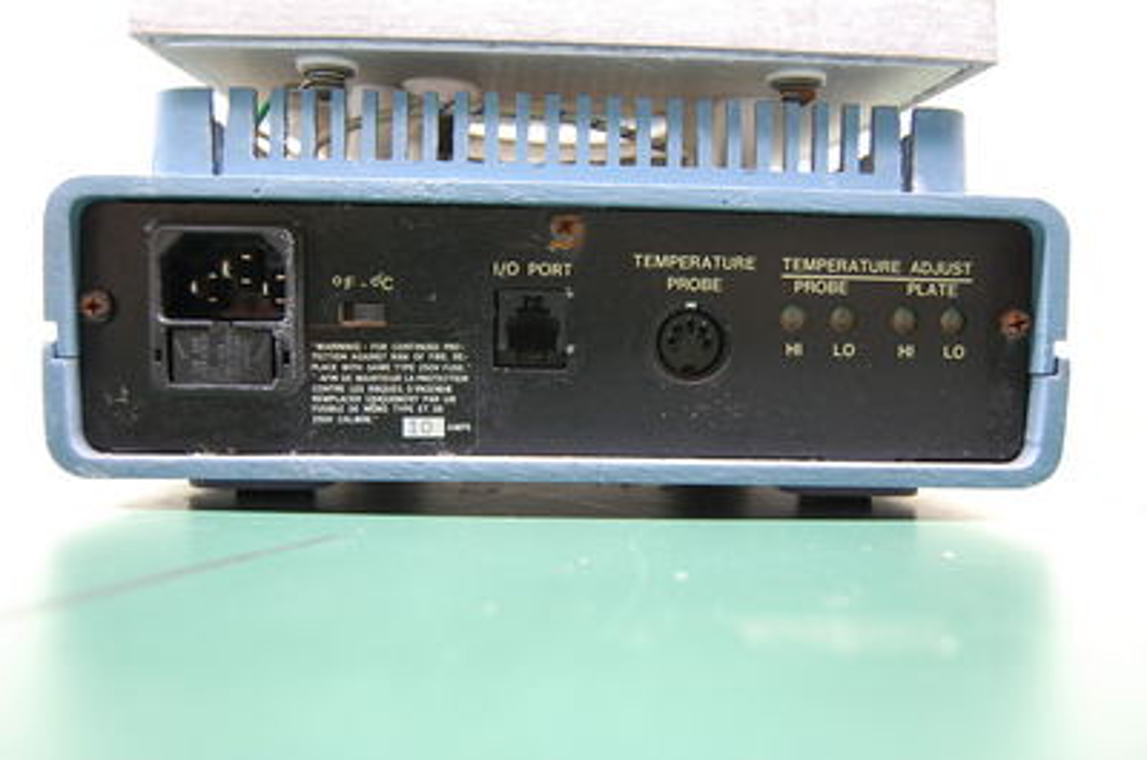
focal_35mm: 33
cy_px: 380
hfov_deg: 57.3
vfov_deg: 39.8
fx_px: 1049
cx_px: 574
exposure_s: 1/15
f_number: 3.8
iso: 800
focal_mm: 22
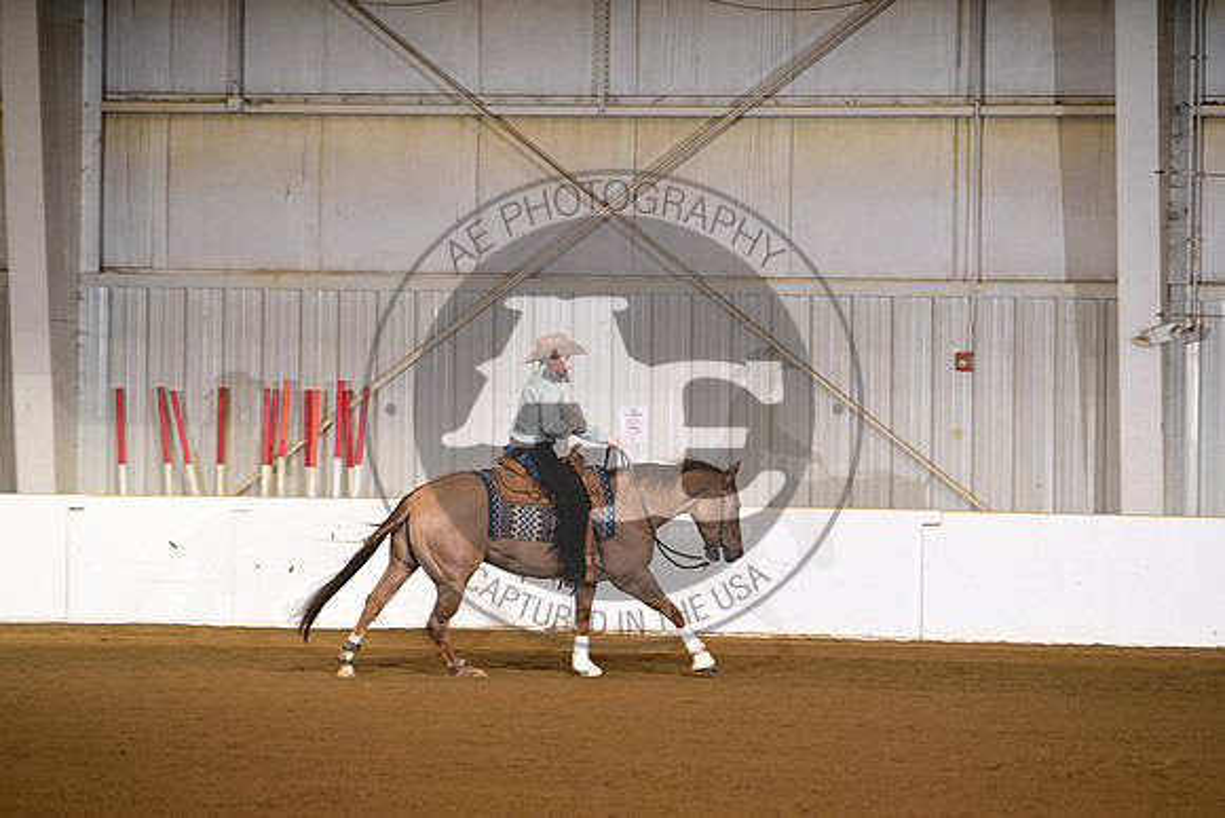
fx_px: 6807
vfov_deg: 6.9
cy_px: 409
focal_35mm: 200
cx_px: 612
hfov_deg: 10.3
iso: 2000
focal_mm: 200
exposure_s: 1/200
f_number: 4
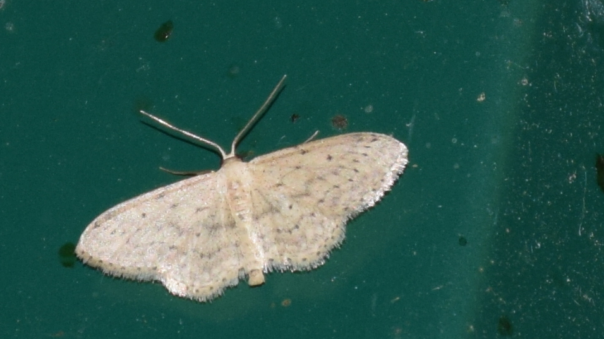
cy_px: 199
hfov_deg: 9.8
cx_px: 302
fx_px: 3538
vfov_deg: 5.5
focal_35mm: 221
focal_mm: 140
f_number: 5.6
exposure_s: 1/60
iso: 320
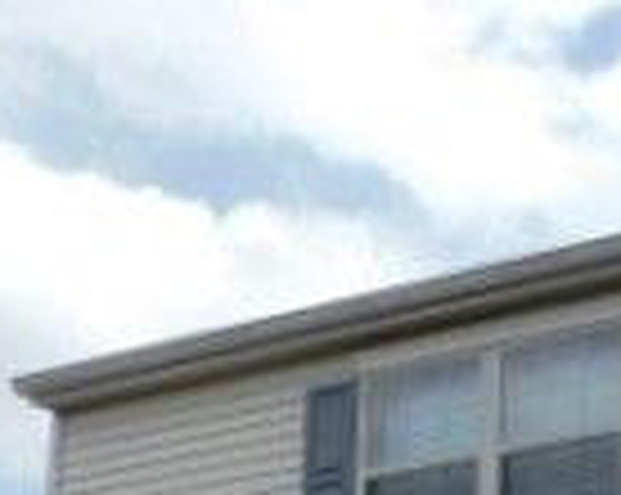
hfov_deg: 15.7
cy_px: 756
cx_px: 1026
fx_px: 2001
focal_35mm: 109
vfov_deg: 13.3
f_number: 3
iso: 125
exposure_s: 1/1250
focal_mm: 4.1
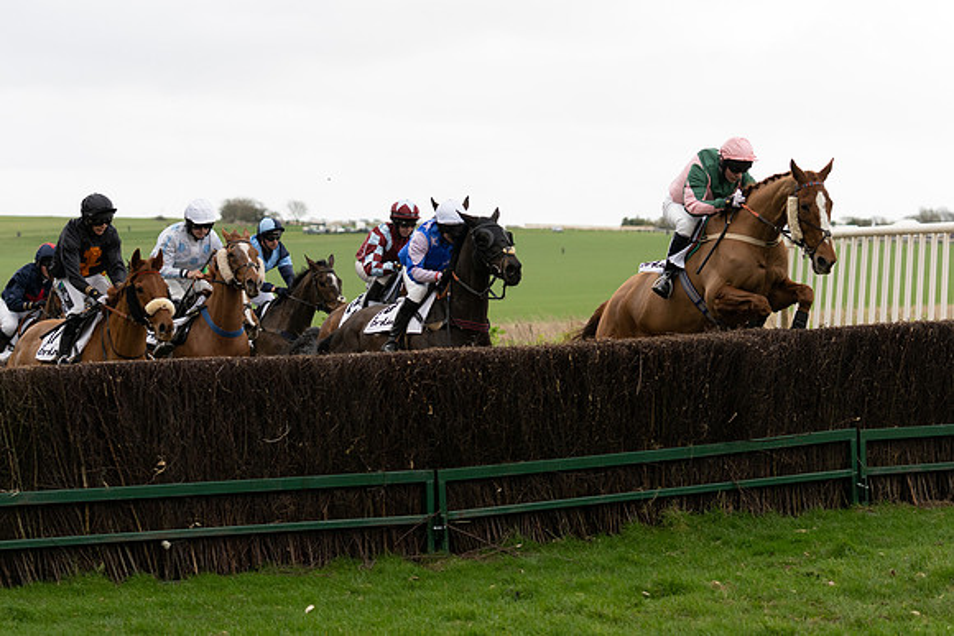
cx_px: 477
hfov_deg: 19.5
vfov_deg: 13.0
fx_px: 2783
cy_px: 318
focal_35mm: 105
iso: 800
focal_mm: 70
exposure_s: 1/2000
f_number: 2.8
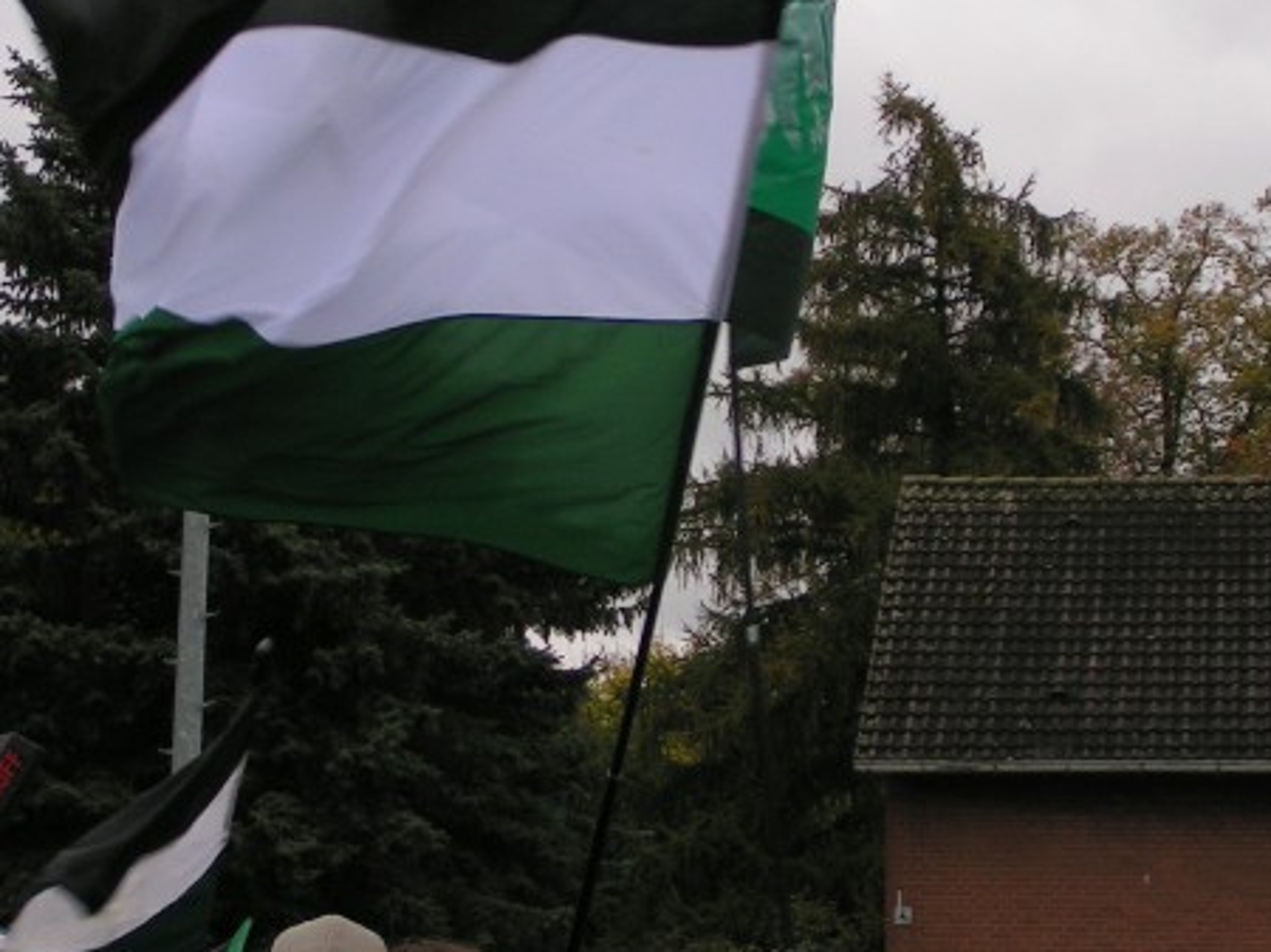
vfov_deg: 12.2
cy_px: 201
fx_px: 4440
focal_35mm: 121
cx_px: 475
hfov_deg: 16.3
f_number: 3.2
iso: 50
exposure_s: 1/125
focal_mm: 10.5
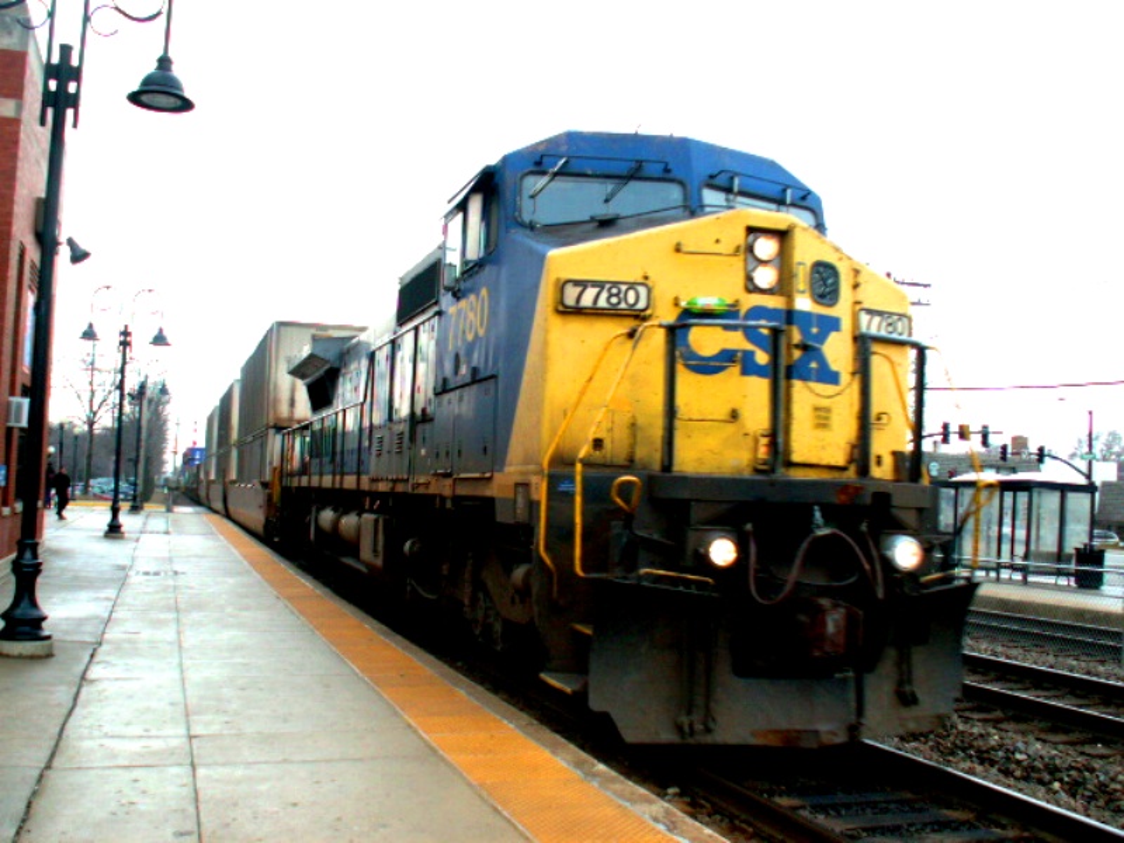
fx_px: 1136
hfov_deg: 52.6
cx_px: 562
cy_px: 422
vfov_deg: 40.7
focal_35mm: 35
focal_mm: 5.86
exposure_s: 1/200
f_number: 3.2
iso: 50
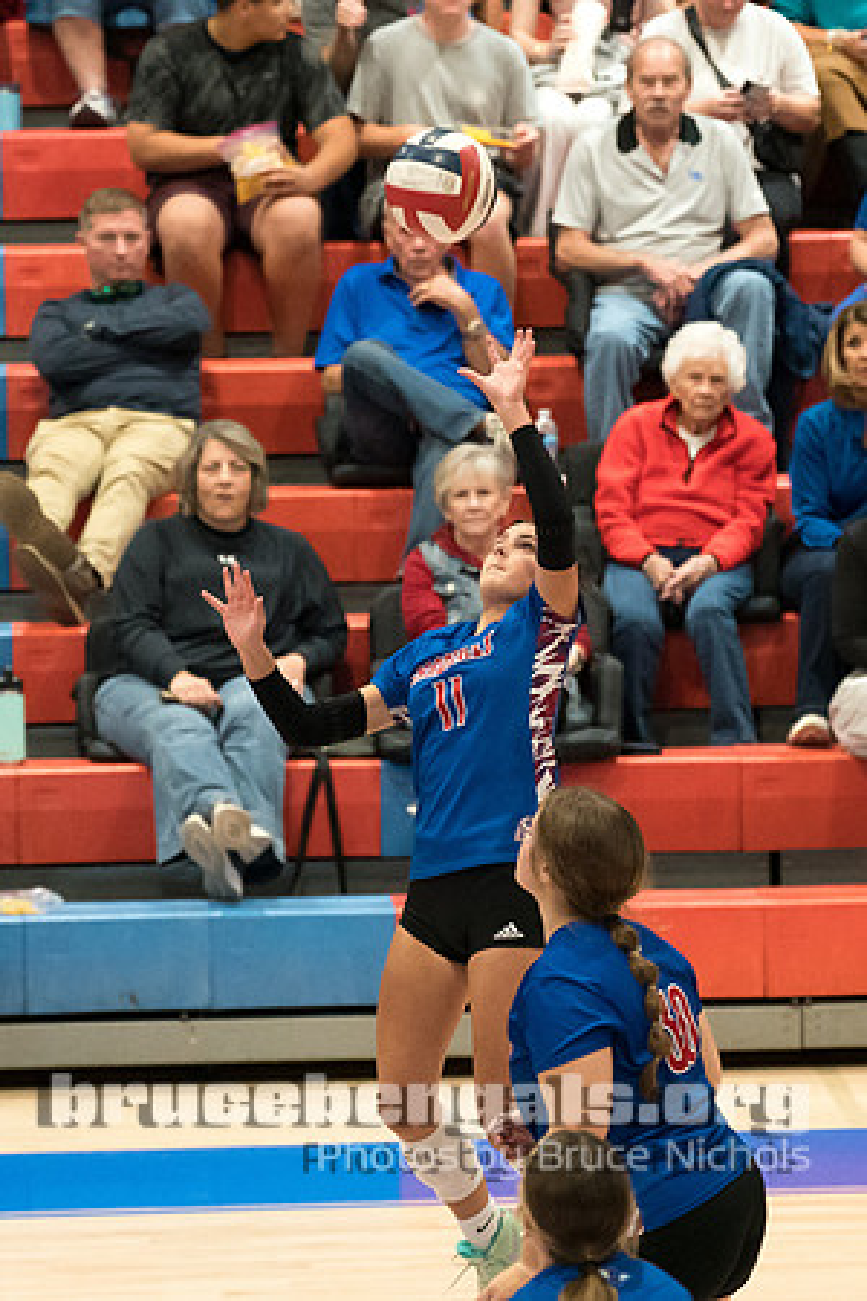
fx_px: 9502
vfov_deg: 7.8
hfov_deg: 5.2
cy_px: 555
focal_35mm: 263
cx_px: 538
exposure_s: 1/1000
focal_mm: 126
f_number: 2.8
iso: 6400
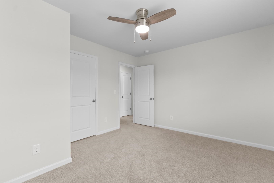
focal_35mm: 15
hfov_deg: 100.4
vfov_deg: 77.3
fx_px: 114
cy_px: 92
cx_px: 137
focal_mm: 10
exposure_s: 1/5
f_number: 4.5
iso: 100
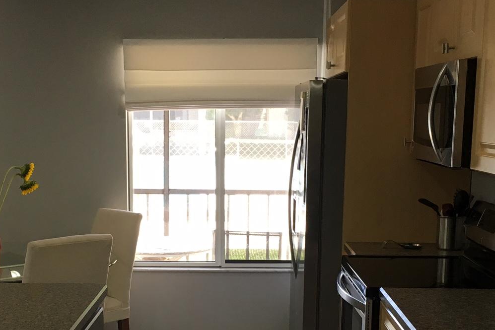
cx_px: 218
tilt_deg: -8.5
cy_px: 254
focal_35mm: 61
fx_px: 839
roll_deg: -0.3
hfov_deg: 32.8
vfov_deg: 22.0
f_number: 2.2
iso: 32
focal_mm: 4.15
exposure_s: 1/30
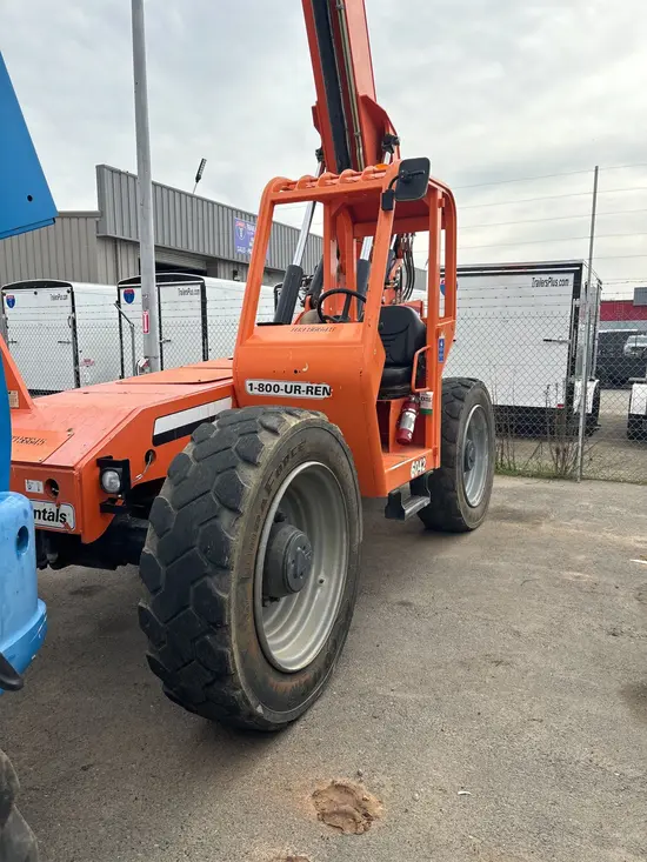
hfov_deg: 53.1
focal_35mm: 26
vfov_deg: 67.3
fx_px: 648
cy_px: 431
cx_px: 324
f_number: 1.6
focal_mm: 5.96
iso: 50
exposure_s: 1/2710
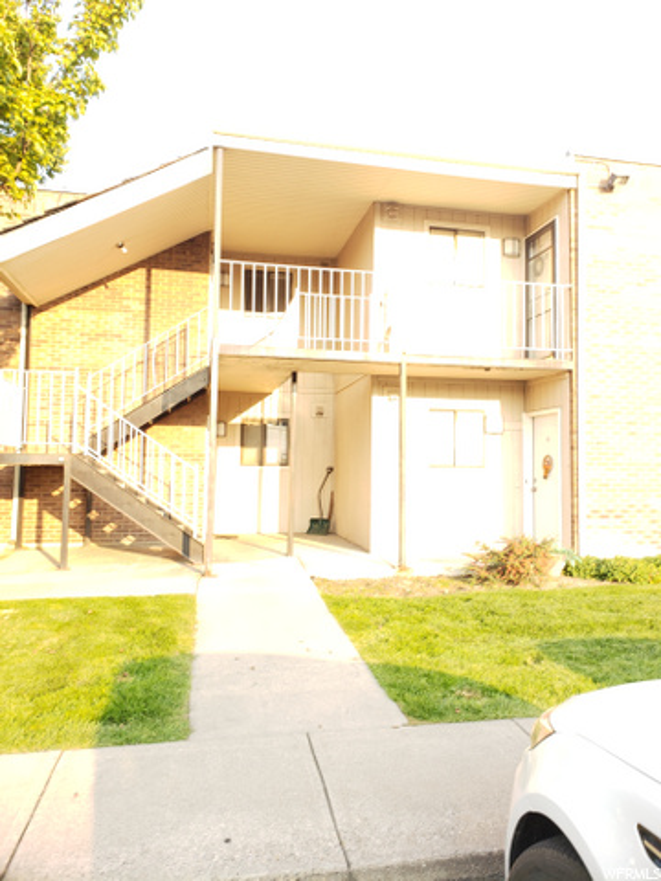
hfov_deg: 53.1
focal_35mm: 26
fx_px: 662
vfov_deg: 67.3
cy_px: 440
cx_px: 330
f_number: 2.4
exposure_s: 1/100
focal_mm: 4.3
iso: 64
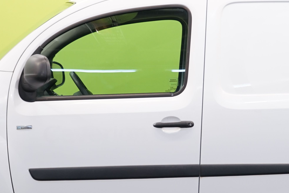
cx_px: 168
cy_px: 132
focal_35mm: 213
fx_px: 1710
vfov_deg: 6.4
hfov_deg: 9.7
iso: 400
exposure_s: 1/25
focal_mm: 70
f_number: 5.6
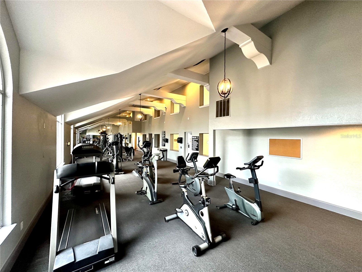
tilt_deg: +0.0
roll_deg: -0.3
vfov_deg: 85.7
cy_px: 136
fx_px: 146
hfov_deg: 102.1
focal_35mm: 14
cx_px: 181
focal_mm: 2.22
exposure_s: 1/60
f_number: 2.2
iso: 500
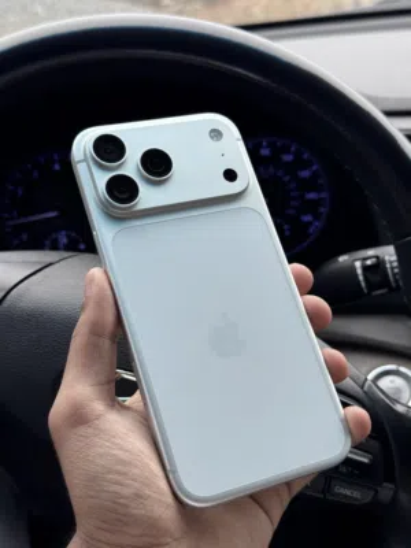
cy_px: 274
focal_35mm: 48
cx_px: 206
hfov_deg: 30.3
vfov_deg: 39.7
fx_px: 760
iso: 64
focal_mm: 6.76
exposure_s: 1/527
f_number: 1.78
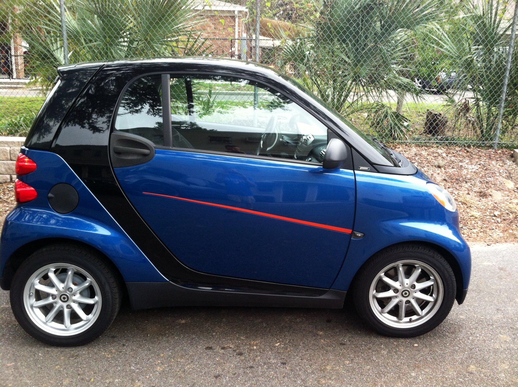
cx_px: 259
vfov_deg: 40.6
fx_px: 523
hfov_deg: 52.7
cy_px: 194
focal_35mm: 35
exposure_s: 1/100
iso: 100
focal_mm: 3.85
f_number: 2.8
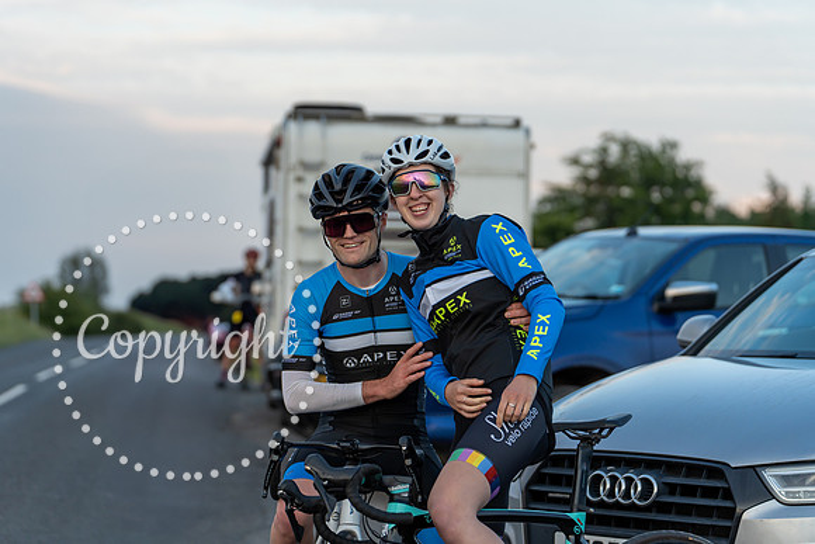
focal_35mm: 104
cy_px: 272
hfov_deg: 19.6
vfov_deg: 13.2
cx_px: 408
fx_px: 2355
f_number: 3.2
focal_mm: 104
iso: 400
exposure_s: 1/1250
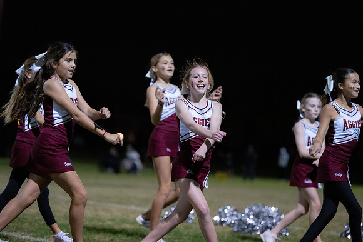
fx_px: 1362
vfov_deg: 10.2
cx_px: 182
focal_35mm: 135
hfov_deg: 15.2
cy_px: 121
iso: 8000
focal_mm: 135
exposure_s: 1/800
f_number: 2.8
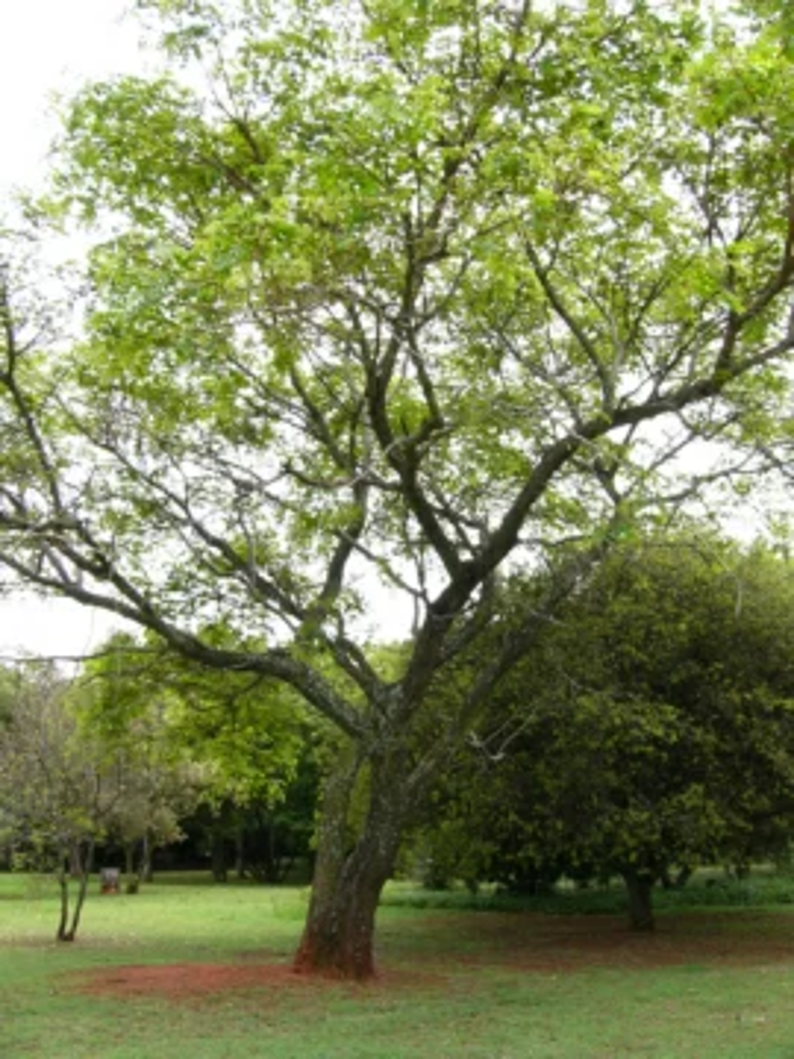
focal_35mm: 35
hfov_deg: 40.7
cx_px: 397
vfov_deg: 52.6
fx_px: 1070
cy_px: 530
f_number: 4
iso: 50
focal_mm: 4.6
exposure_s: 1/125
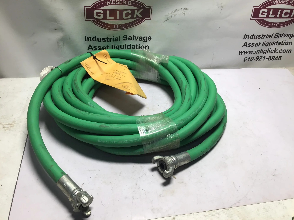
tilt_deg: -38.4
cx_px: 147
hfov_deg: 58.4
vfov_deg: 45.4
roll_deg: -5.1
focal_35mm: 31
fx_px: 263
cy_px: 110
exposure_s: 1/120
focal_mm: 3.3
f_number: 2.4
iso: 32
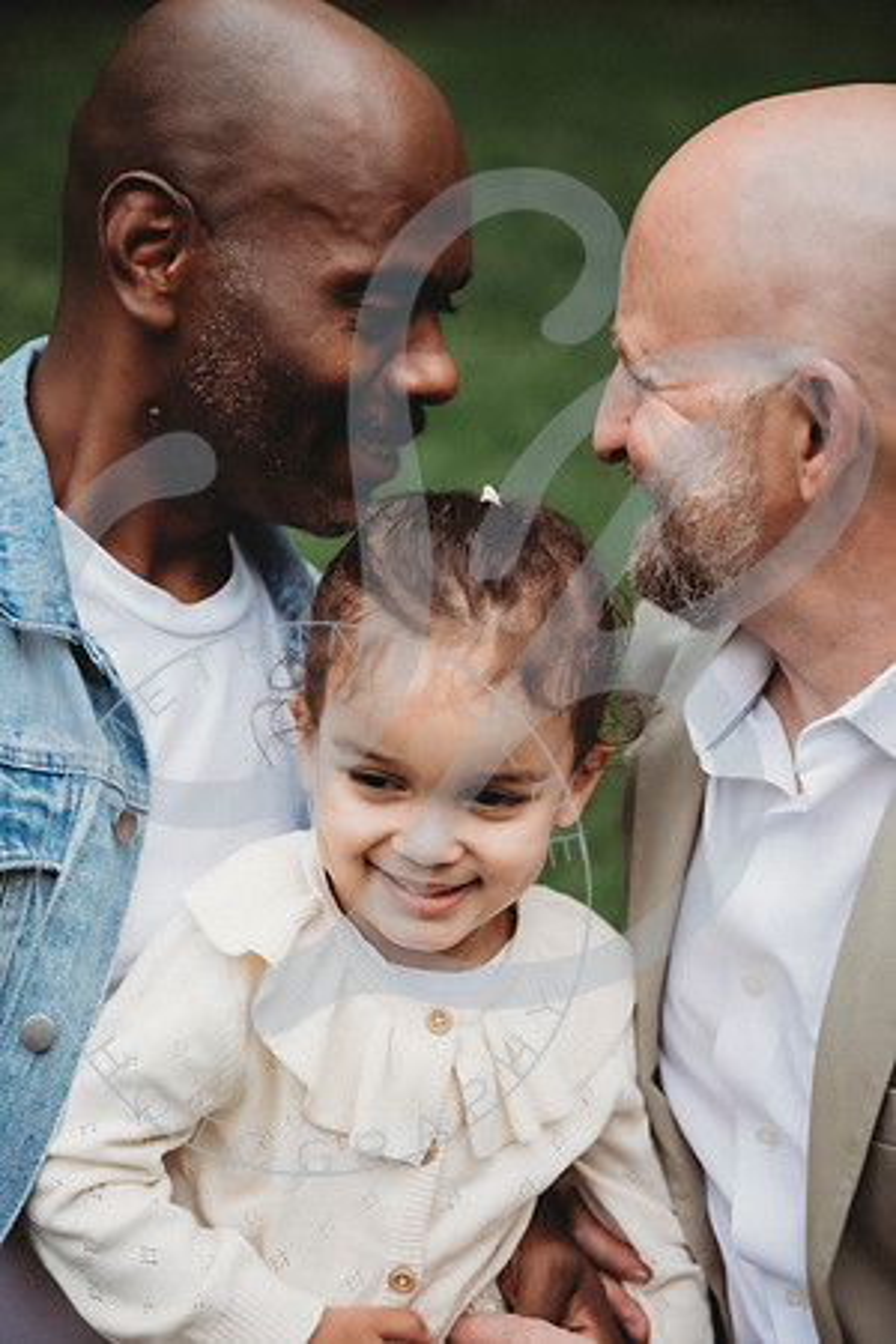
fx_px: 2091
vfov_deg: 35.6
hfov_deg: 24.2
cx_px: 448
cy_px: 672
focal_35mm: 56
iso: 200
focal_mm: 56
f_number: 2.8
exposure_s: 1/200
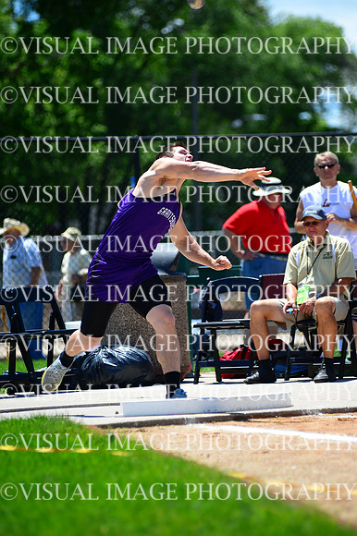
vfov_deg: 10.3
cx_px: 178
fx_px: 2978
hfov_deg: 6.9
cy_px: 268
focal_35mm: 200
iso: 320
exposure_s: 1/2500
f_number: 4
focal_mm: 200
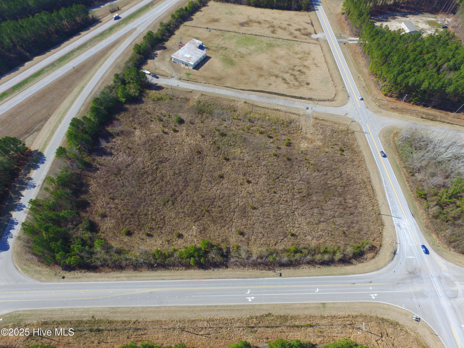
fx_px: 268
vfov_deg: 66.0
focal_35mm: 20
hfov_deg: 81.7
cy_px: 174
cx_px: 232
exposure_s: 1/583
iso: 100
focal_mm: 3.61
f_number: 2.8
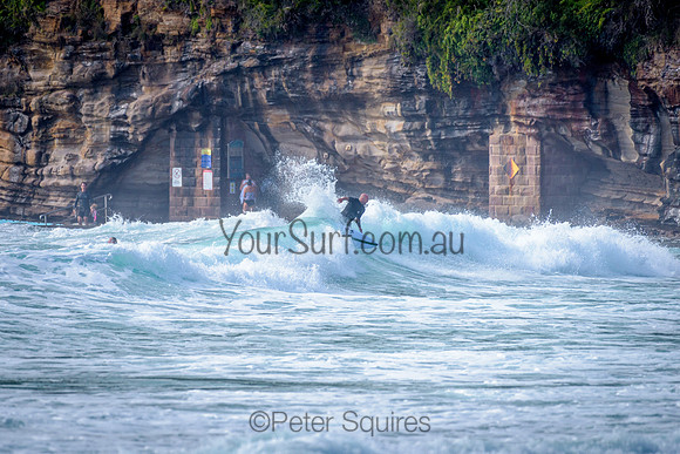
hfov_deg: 3.4
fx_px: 11581
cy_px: 176
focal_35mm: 613
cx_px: 263
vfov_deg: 2.2
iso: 280
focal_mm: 500
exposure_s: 1/2000
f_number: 5.6
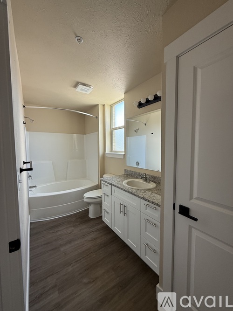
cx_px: 116
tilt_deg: -4.5
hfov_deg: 85.7
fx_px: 126
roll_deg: -1.3
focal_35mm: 14
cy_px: 156
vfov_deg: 102.1
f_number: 2.2
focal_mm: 2.22
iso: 64
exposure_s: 1/99
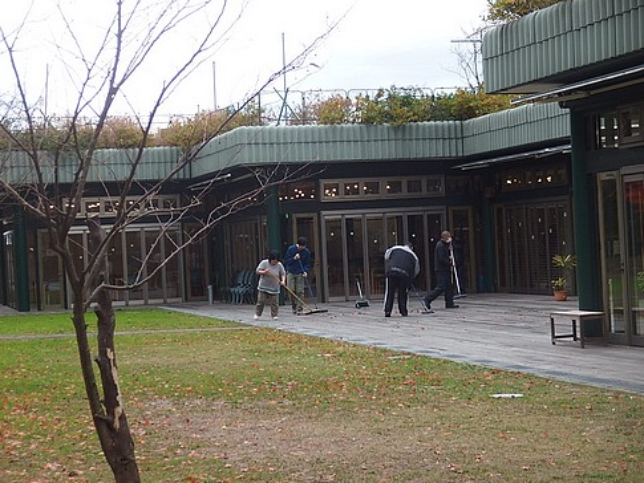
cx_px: 322
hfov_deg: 24.1
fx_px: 1507
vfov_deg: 18.2
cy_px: 242
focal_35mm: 81
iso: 100
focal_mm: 14.4
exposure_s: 1/200
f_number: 2.5
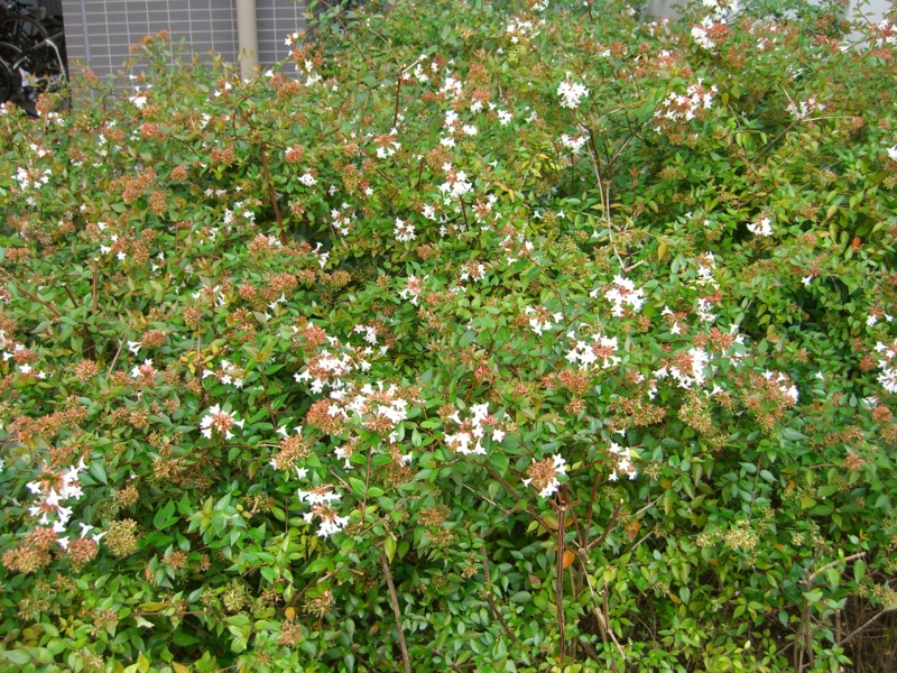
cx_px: 448
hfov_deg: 49.0
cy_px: 336
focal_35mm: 38
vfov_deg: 37.7
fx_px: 985
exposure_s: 1/200
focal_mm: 7.9
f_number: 2.8
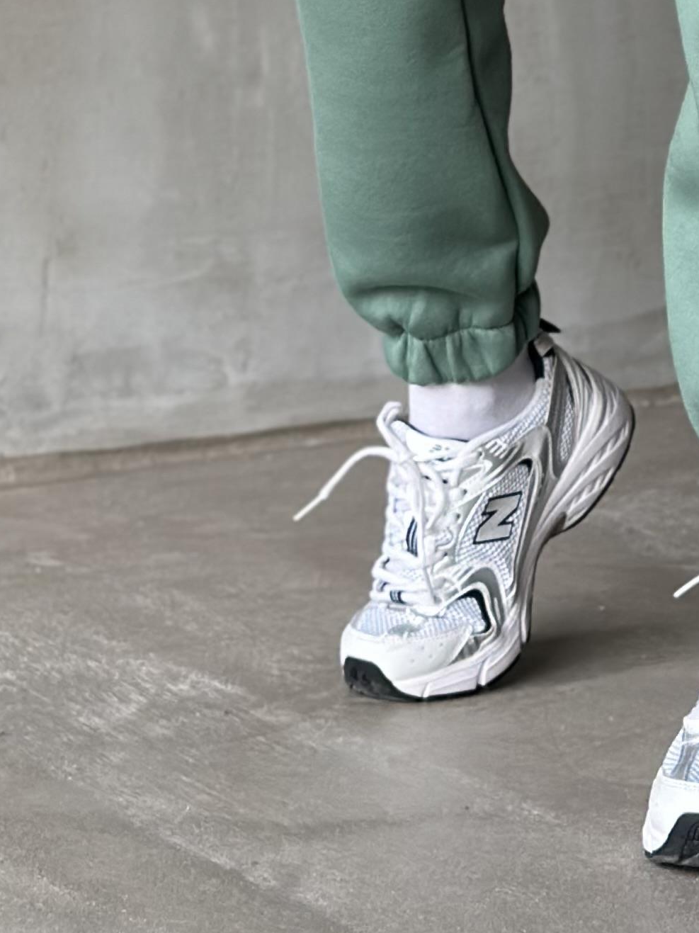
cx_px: 668
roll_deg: -1.0
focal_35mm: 147
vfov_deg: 12.7
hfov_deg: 10.0
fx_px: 3960
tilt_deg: +2.9
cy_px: -480
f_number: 1.78
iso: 125
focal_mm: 6.86
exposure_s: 1/66
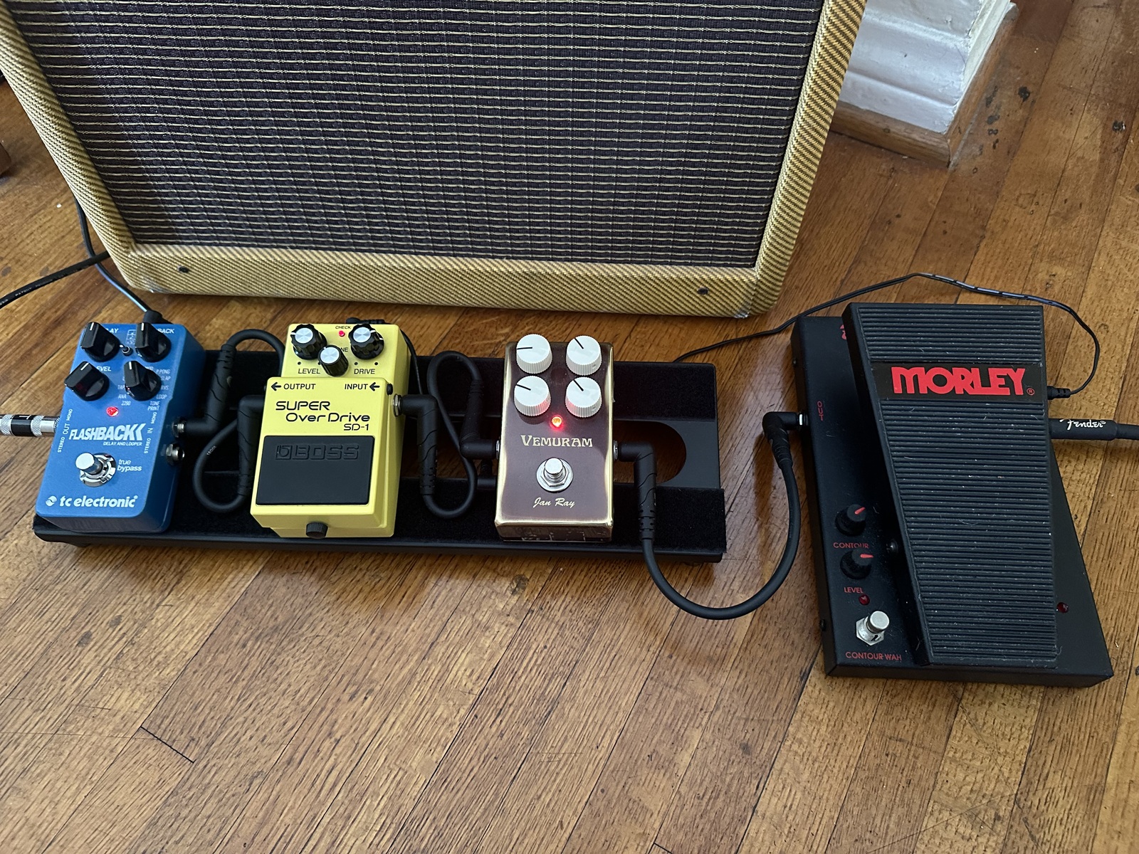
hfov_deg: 71.6
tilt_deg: -60.4
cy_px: 427
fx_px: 790
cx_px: 570
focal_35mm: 24
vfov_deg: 56.8
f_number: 1.78
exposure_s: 1/33
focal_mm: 6.86
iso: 1000
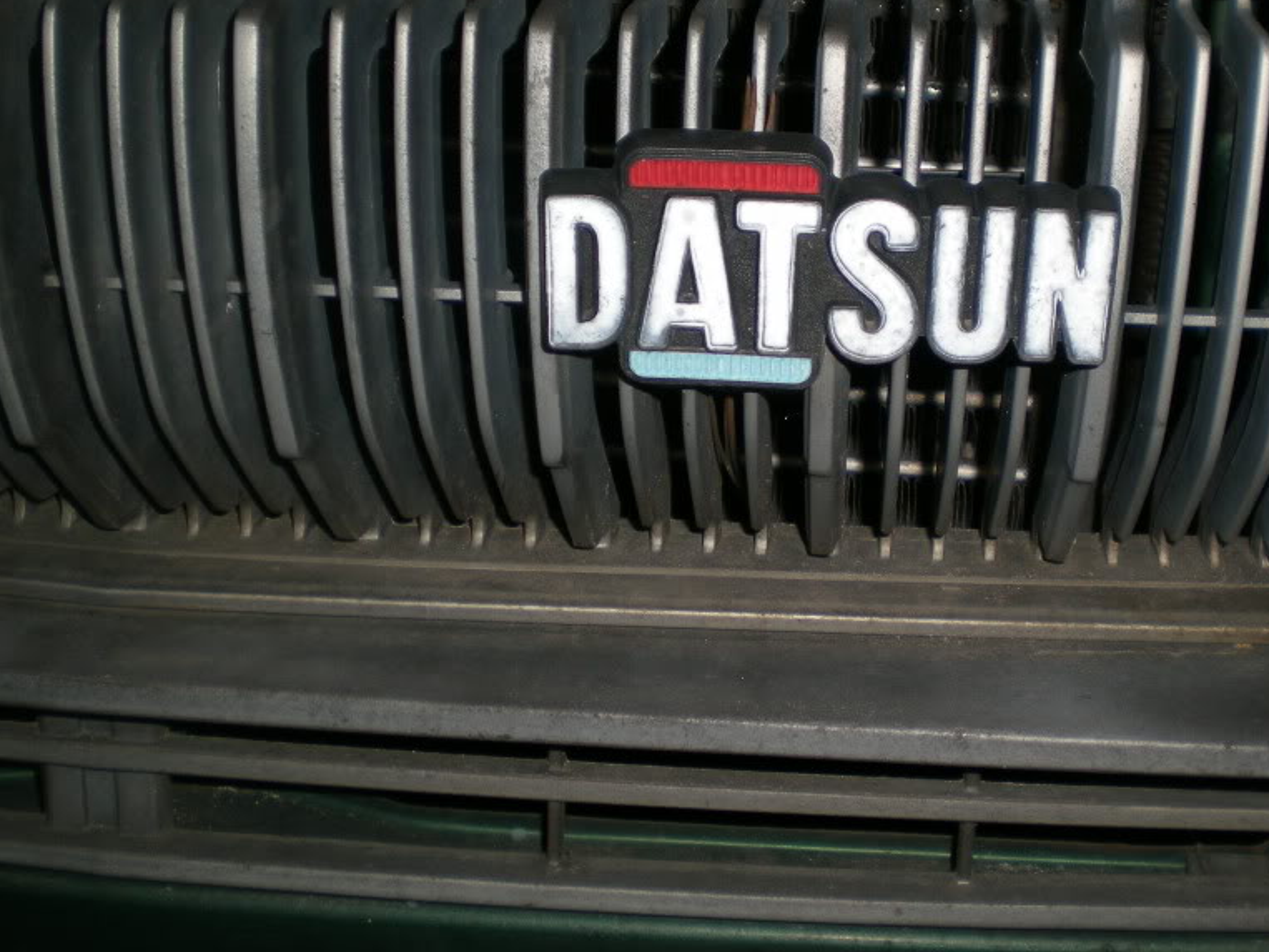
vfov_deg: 28.4
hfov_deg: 37.1
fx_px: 1869
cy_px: 355
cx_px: 838
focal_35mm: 51
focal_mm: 6.3
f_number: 3.1
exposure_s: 1/60
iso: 50
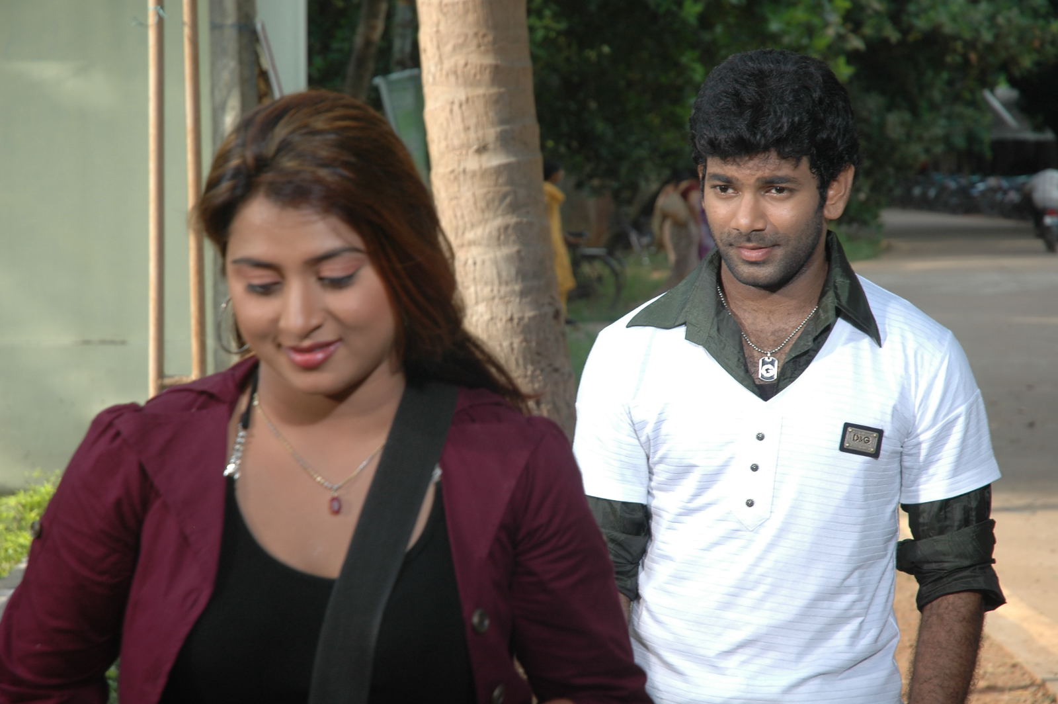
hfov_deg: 19.5
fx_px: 3083
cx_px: 529
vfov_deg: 13.0
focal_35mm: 105
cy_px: 352
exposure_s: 1/125
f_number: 6.7
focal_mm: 70
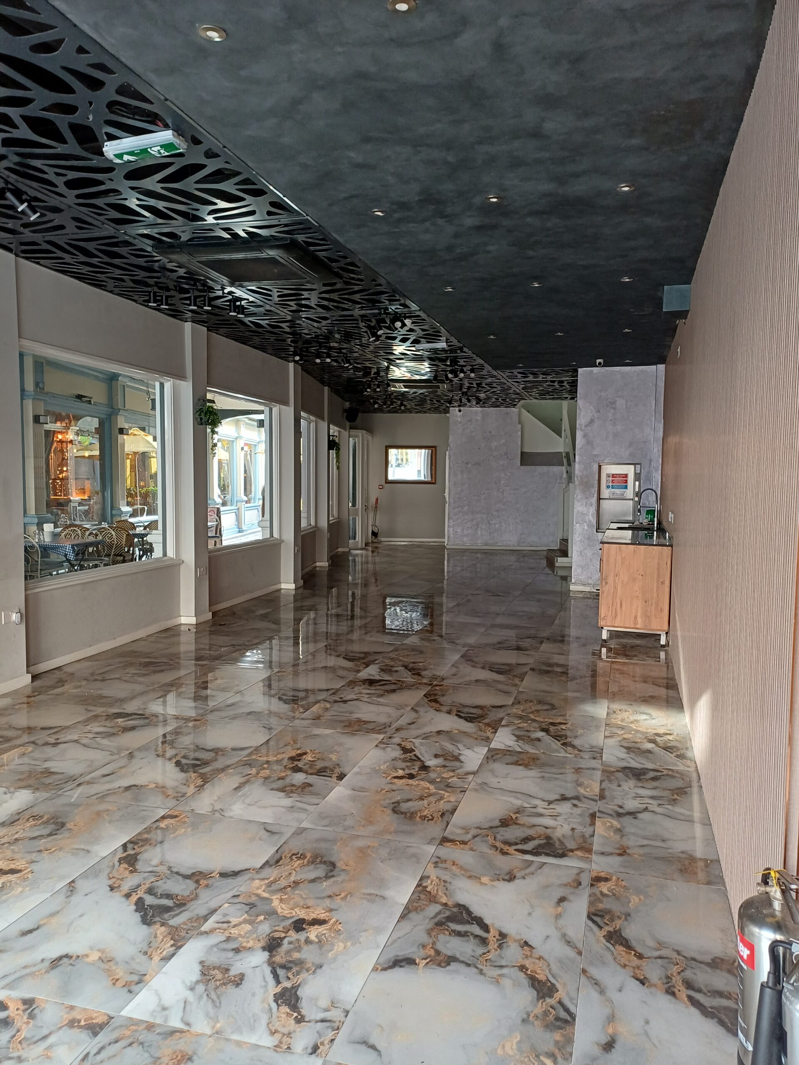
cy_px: 532
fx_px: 769
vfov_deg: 69.4
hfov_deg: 54.9
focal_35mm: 25
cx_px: 400
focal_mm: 4.65
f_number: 1.8
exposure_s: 1/50
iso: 250
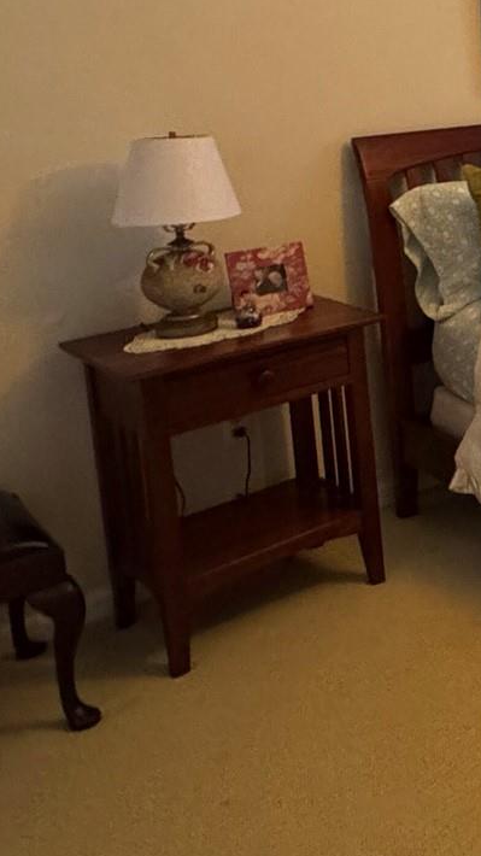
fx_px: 998
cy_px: 151
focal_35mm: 44
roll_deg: +0.0
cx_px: 916
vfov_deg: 43.8
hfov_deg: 19.0
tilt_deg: -8.8
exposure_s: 1/60
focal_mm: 2.22
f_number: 2.2
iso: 640
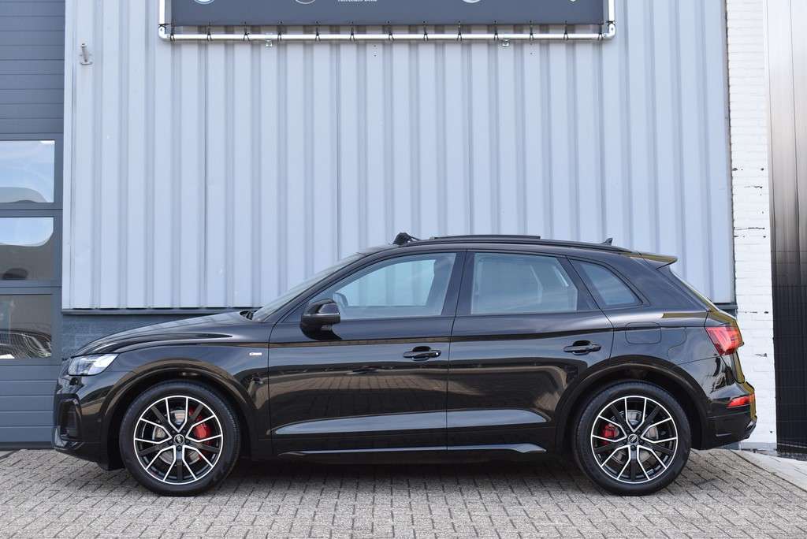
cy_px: 270
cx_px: 404
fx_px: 1278
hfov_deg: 35.0
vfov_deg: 23.8
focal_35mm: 57
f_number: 8
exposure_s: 1/250
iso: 400
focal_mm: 38
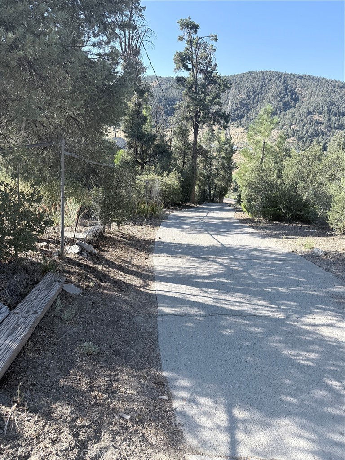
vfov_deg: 71.6
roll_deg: -3.3
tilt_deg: -17.3
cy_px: 230
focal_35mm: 24
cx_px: 172
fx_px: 319
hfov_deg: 56.8
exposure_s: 1/1727
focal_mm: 6.76
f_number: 1.78
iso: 100
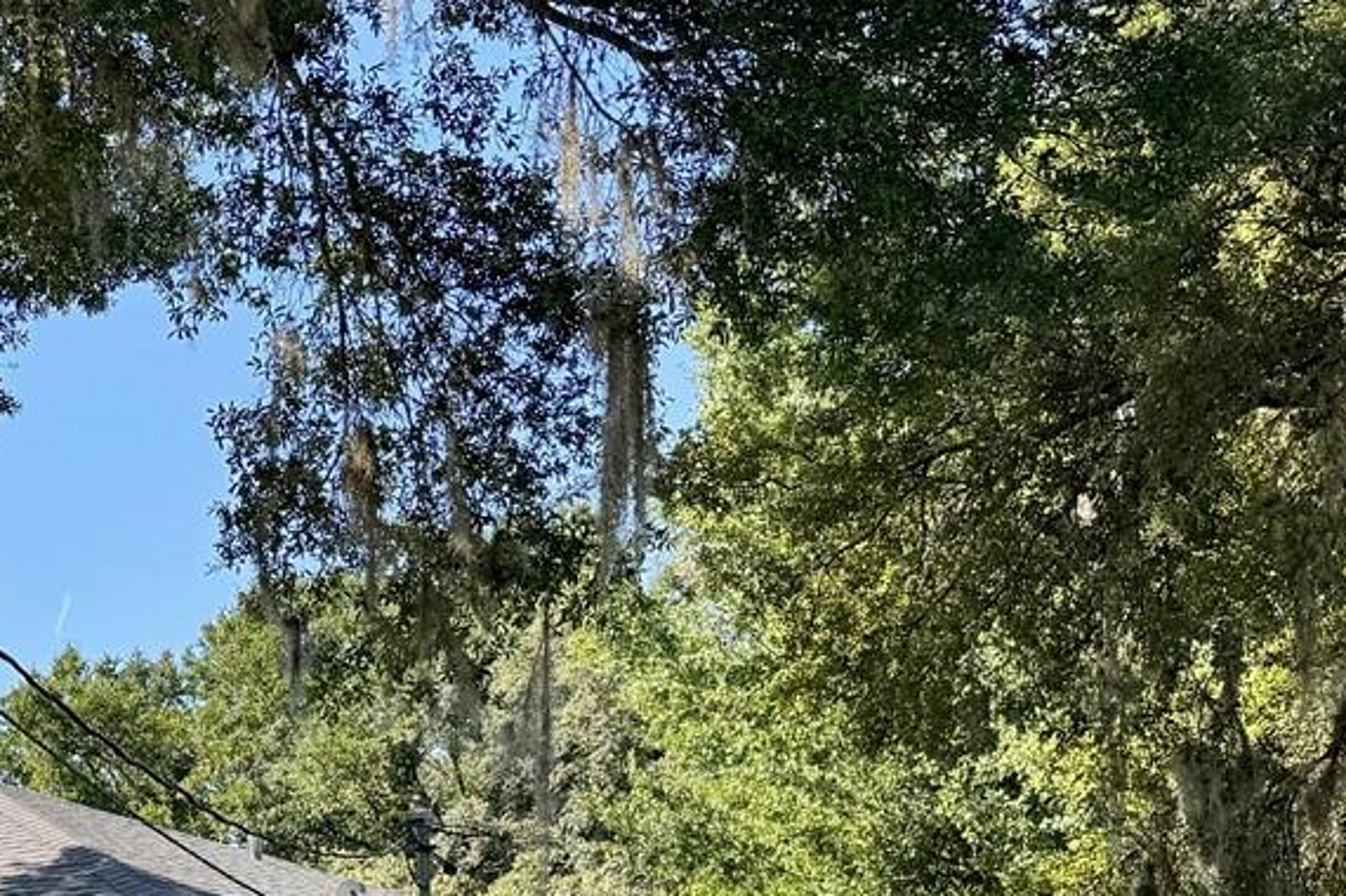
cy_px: 1037
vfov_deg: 18.5
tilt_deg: +2.0
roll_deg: +1.0
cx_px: -394
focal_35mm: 70
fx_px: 2616
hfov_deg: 25.1
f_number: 1.78
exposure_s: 1/1261
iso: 80
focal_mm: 6.76
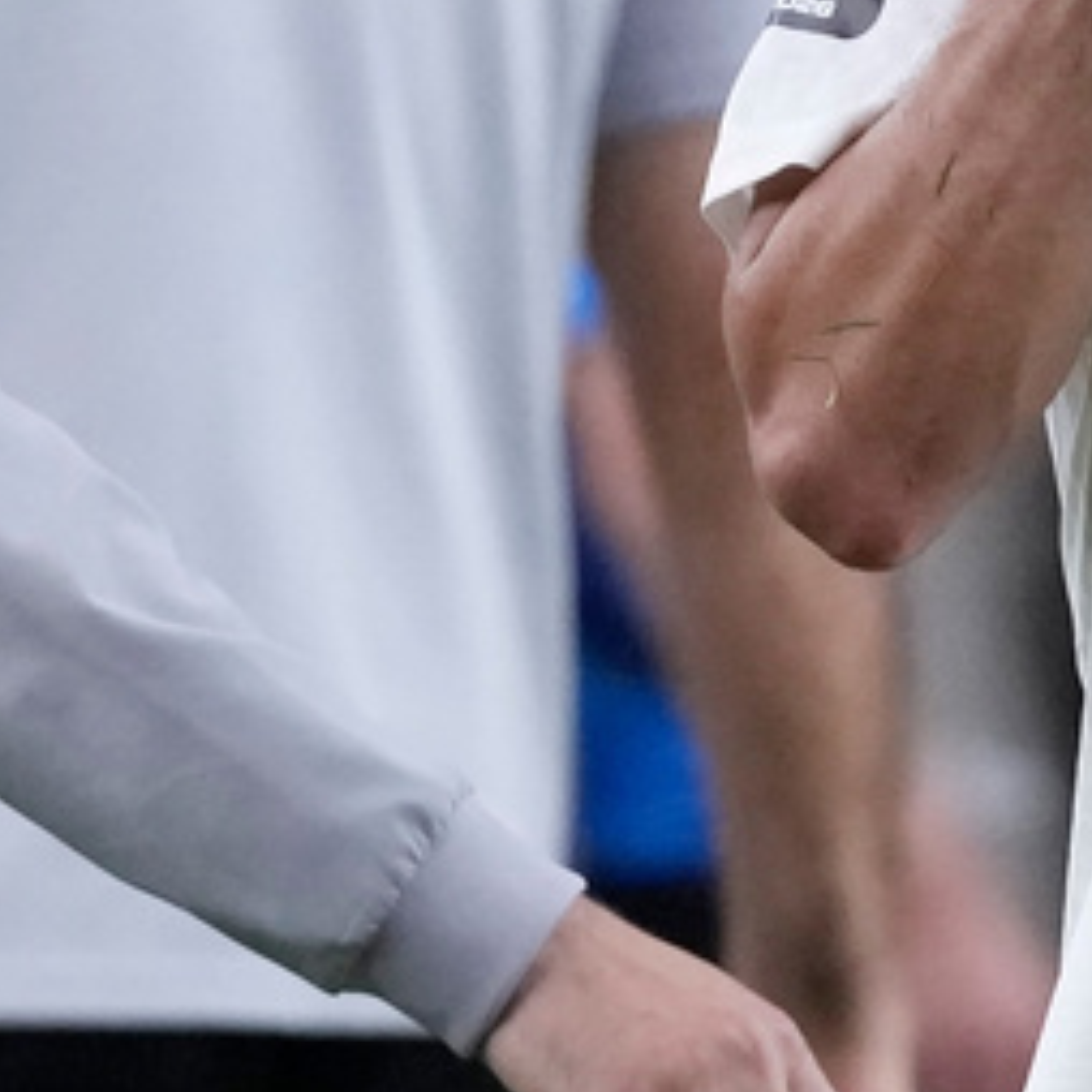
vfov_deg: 0.9
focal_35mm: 2054
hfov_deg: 0.9
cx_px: 1582
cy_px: 30
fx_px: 73308
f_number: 4.5
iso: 4000
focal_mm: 400
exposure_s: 1/1600
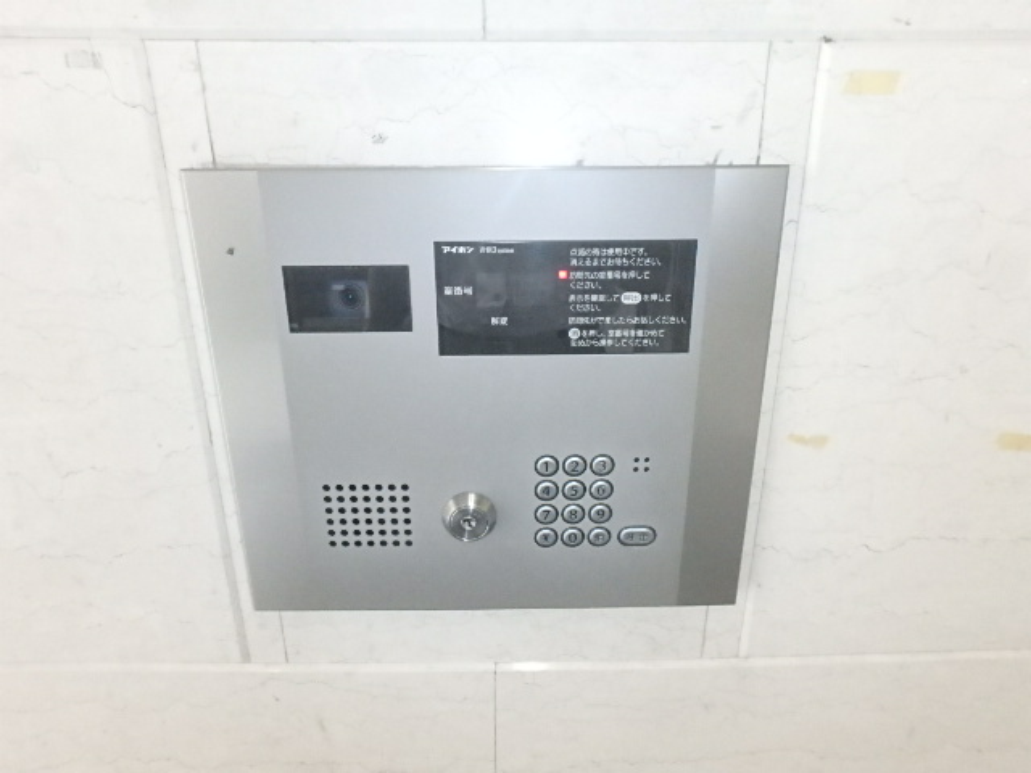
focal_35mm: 21
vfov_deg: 63.4
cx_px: 516
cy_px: 386
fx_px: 625
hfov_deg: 79.0
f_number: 6
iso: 1600
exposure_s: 1/30
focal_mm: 3.7
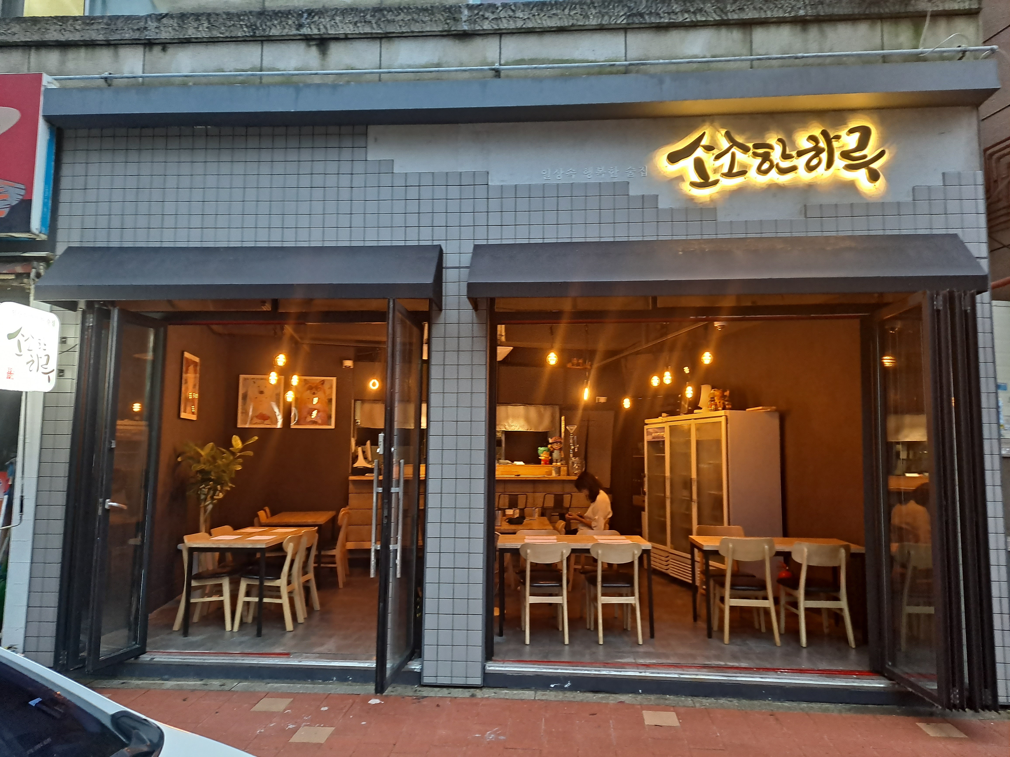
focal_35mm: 24
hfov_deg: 71.6
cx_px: 505
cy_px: 378
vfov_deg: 56.8
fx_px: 700
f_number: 1.8
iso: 250
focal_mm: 5.23
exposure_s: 1/40
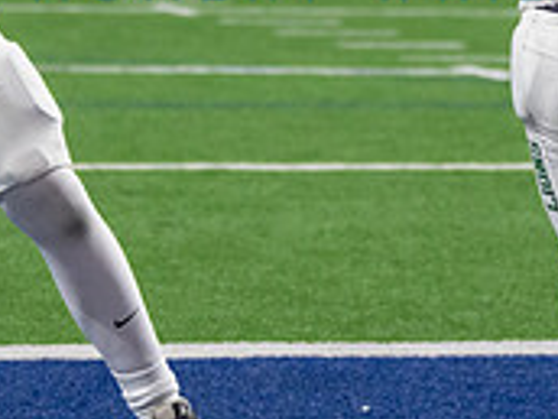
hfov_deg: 6.5
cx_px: 247
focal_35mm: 306
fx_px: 4933
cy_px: -156
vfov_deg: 4.8
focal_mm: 88
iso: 3200
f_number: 2.8
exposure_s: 1/1000
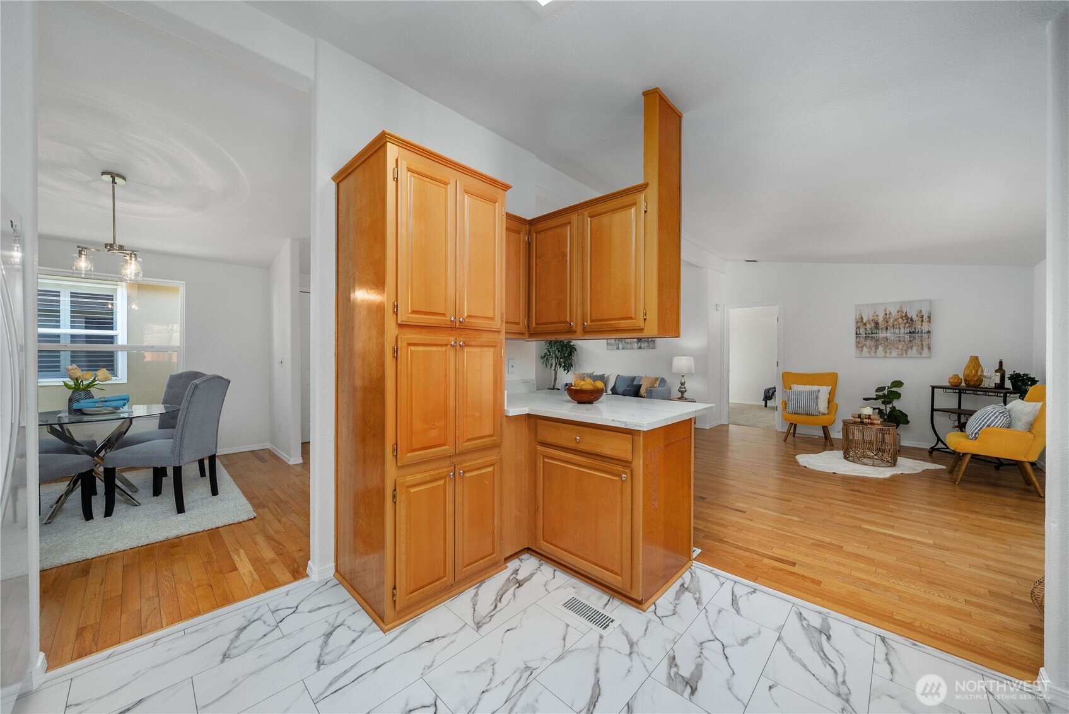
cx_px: 534
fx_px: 386
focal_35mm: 13
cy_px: 357
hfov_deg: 108.3
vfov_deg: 85.5
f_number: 7.1
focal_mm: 13
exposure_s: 1/20
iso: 1000
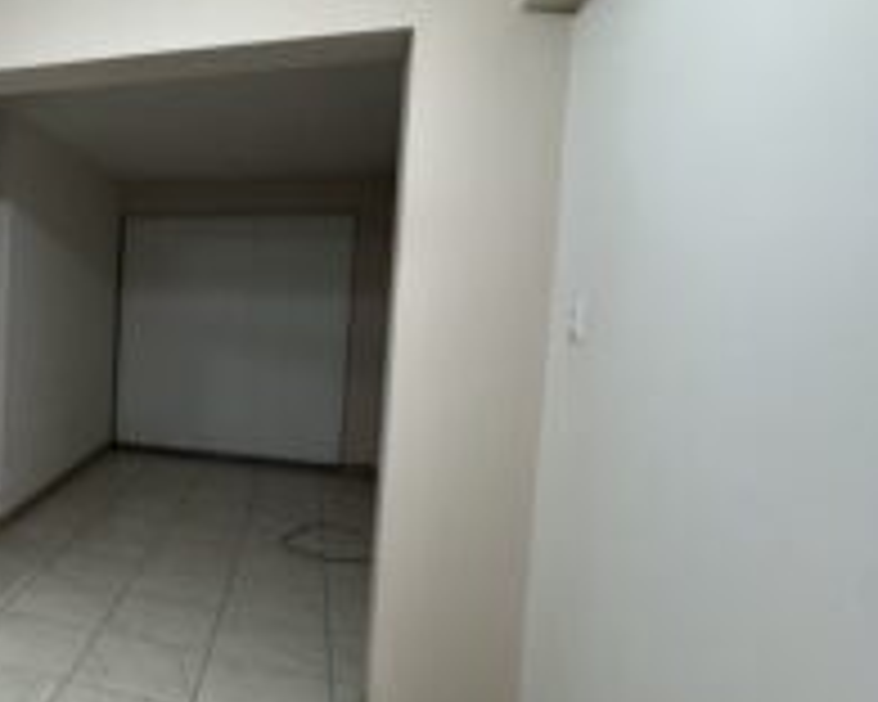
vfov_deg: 51.5
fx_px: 728
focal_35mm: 28
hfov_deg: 50.4
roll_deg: -2.4
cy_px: 351
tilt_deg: -4.9
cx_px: 0
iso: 320
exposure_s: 1/86
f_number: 2.2
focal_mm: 2.22
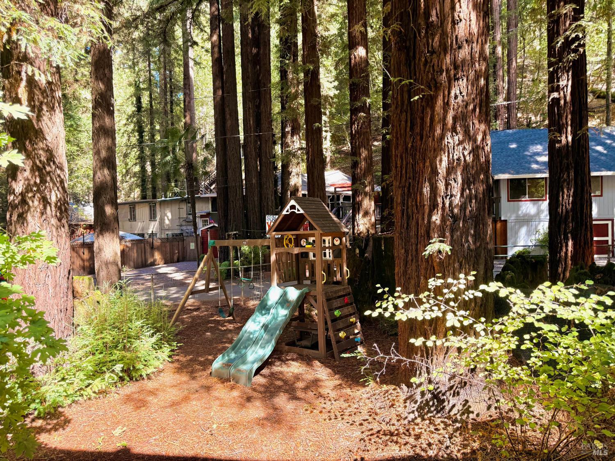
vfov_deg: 56.8
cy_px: 230
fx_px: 426
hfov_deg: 71.6
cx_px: 308
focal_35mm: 24
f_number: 1.78
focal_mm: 6.76
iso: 125
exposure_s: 1/243
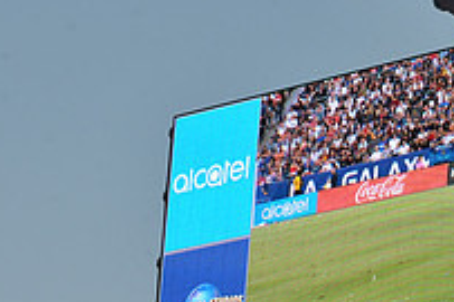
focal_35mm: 257
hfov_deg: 8.0
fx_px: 3238
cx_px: 492
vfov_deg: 5.3
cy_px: 123
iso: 640
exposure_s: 1/400
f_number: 10
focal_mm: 90
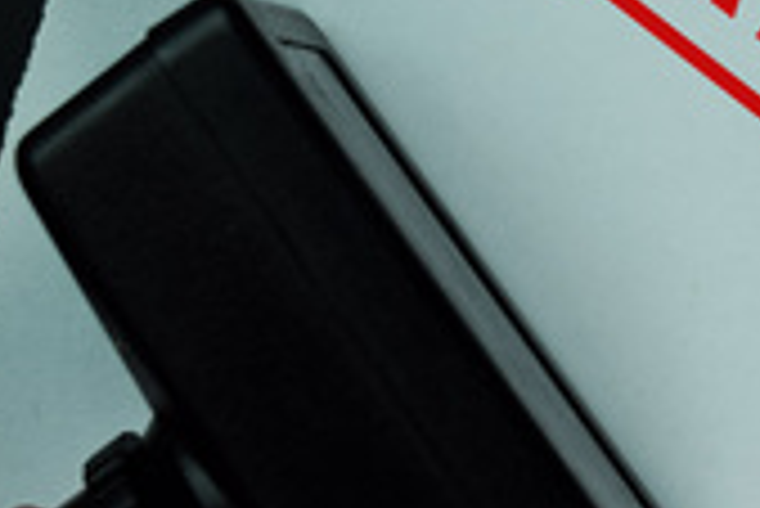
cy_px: 142
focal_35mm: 148
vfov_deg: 9.3
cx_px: 796
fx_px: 3127
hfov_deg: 13.6
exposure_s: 1/50
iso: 400
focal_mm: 26
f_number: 5.6
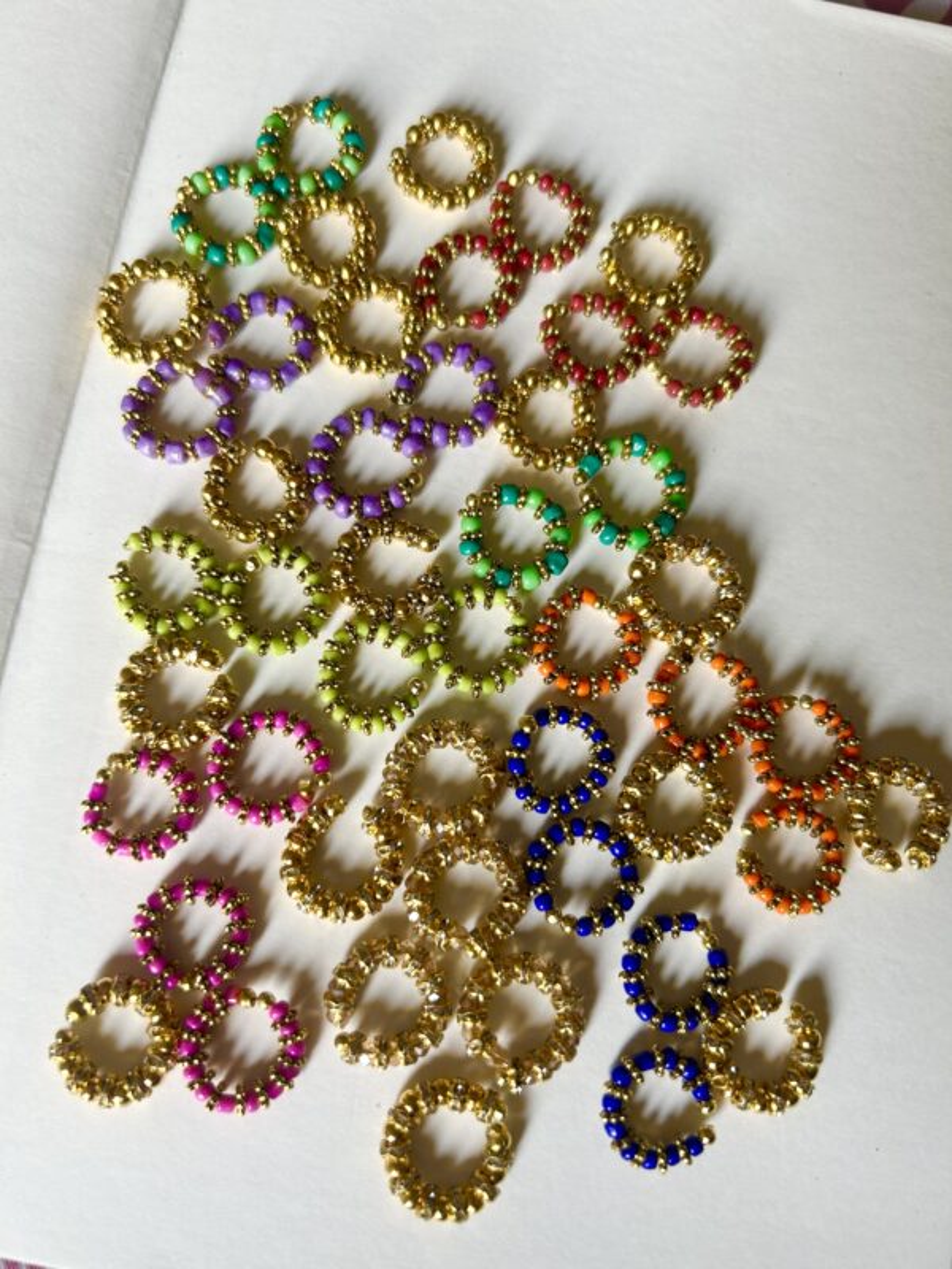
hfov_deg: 53.1
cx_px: 476
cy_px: 634
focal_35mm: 26
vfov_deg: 67.3
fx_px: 953
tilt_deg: -77.6
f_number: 1.5
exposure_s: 1/121
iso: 32
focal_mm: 5.7
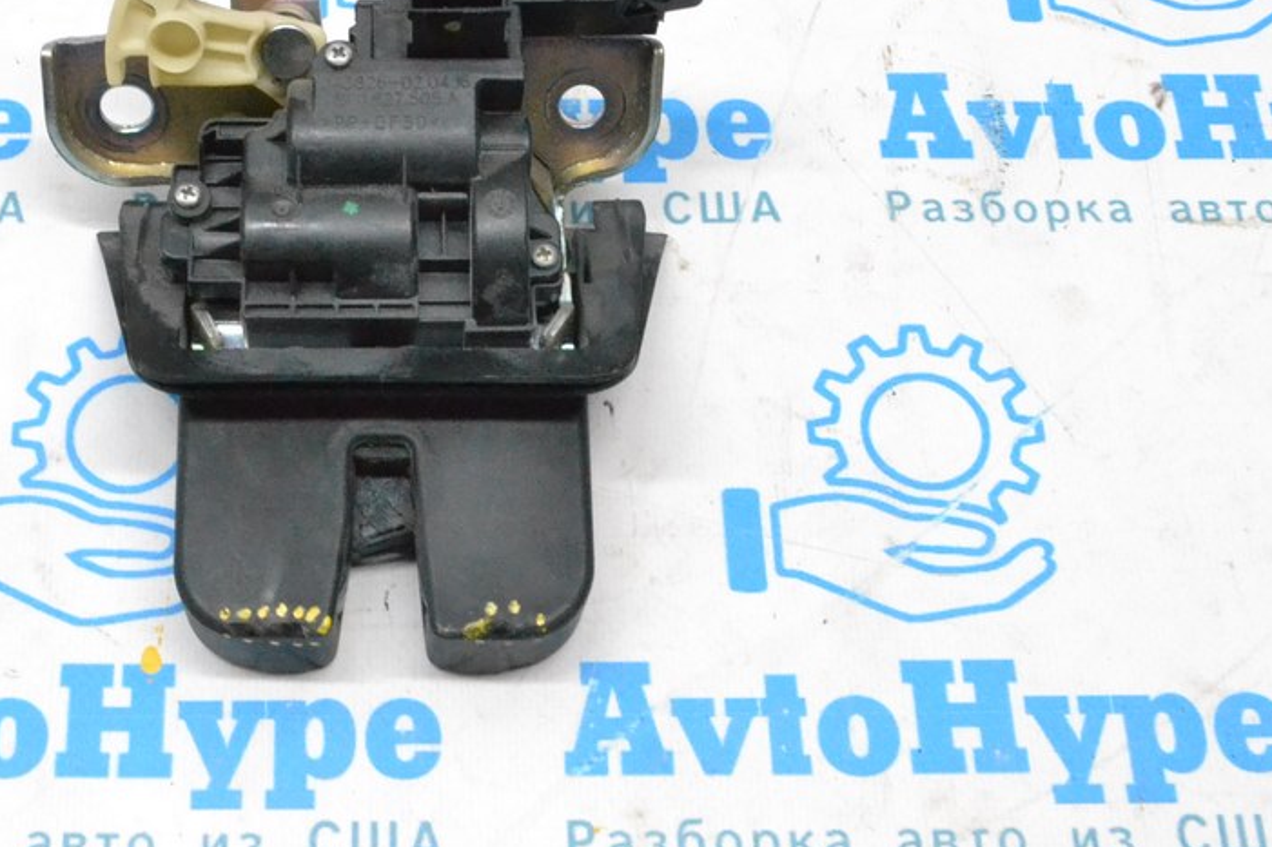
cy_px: 316
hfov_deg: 34.5
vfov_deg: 23.7
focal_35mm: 57
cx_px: 361
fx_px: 2013
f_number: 13
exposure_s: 1/100
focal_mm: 26
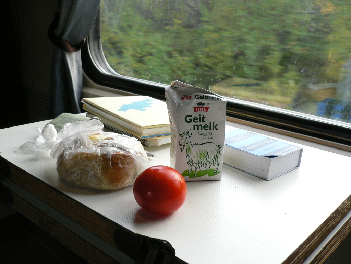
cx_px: 176
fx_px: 355
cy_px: 132
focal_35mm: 35
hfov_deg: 52.6
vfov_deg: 40.7
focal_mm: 5.8
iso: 200
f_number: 2.8
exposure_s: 1/160
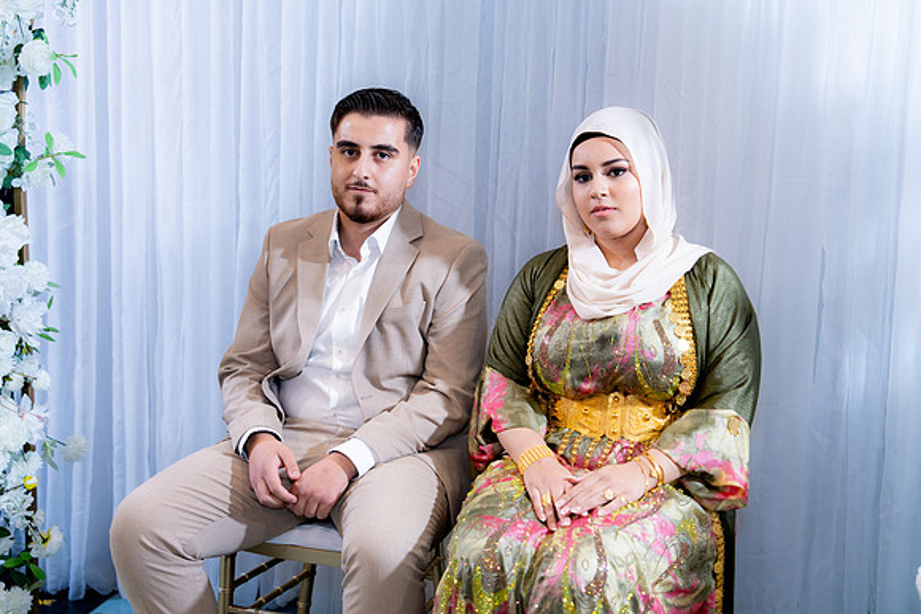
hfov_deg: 34.5
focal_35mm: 58
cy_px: 307
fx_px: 1484
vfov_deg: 23.4
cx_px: 460
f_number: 2.8
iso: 800
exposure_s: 1/250
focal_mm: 58
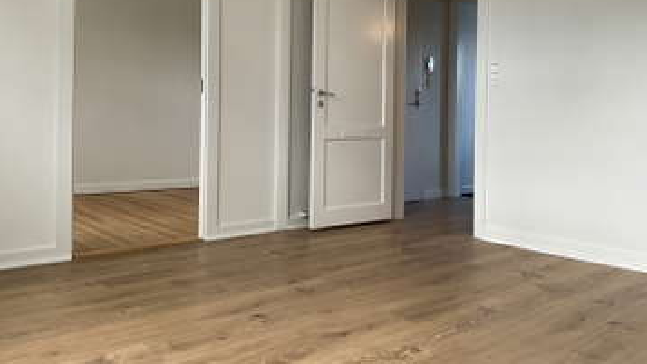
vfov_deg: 35.4
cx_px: 335
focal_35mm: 33
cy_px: 125
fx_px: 566
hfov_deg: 59.5
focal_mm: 3
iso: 50
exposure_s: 1/122
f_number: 1.8
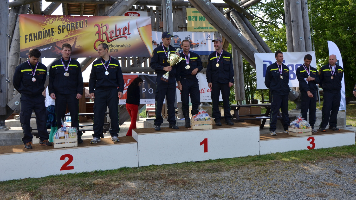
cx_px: 180
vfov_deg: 33.7
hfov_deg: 56.6
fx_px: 330
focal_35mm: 35
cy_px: 88
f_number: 8
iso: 160
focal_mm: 22
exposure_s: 1/250
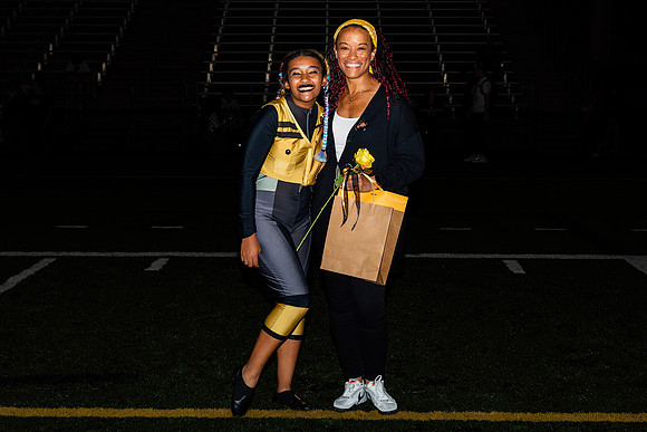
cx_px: 311
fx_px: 1112
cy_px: 201
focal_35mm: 62
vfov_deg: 22.0
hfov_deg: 32.4
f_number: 5
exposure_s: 1/200
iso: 320
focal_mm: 36
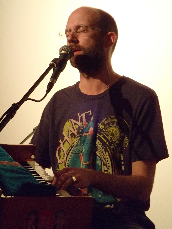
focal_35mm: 100
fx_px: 663
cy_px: 114
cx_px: 86
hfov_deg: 14.8
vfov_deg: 19.6
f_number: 4.9
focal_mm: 18
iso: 1600
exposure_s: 1/25
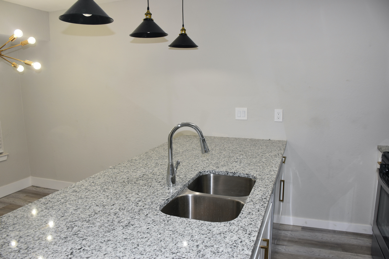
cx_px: 194
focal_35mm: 27
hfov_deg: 67.4
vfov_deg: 47.9
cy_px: 130
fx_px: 292
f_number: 5.6
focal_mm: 18
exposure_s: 1/125
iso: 320
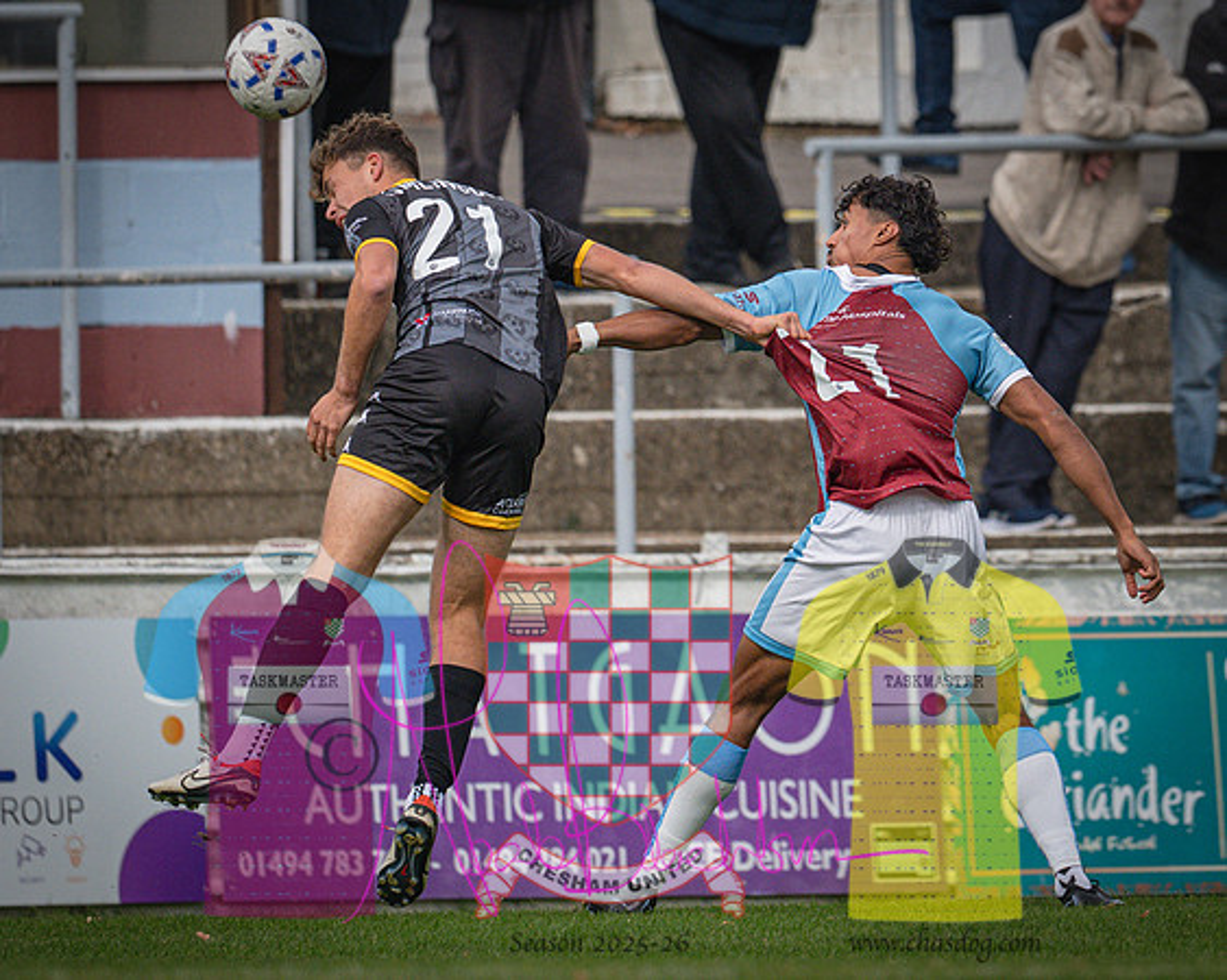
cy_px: 298
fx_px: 36041
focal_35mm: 993
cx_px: 766
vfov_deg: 1.6
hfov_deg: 2.0
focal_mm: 400
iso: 640
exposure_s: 1/2000
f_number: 4.5
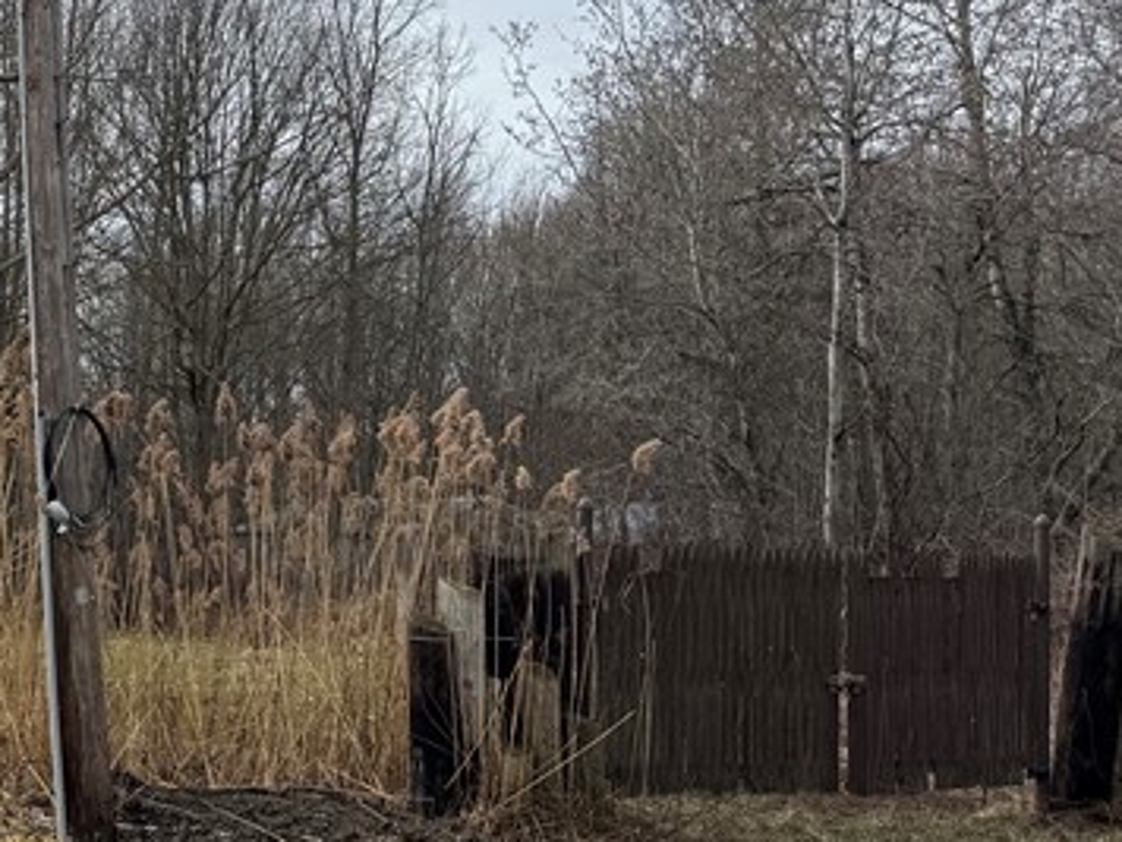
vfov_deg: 21.3
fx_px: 2236
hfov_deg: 24.2
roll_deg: -1.3
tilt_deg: +0.5
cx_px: -385
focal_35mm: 69
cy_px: 495
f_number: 1.78
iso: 80
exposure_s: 1/4049
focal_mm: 6.76
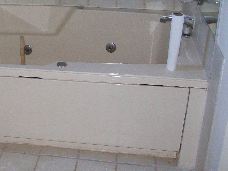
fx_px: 428
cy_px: 65
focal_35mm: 65
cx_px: 36
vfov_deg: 22.5
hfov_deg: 29.0
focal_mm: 6
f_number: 2.7
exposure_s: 1/64
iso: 200
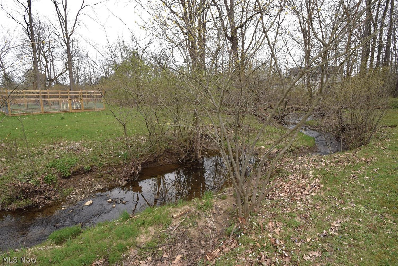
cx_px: 199
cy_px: 133
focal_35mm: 17
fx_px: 188
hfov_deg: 93.3
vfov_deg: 70.5
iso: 100
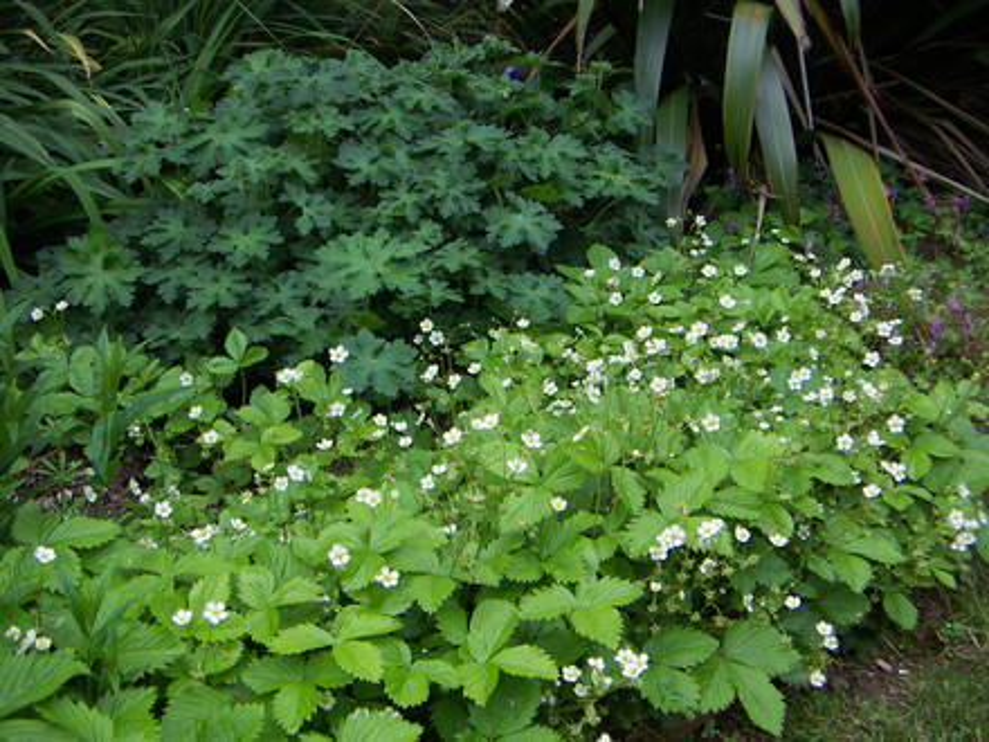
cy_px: 371
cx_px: 494
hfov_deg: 43.9
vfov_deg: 33.6
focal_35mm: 43
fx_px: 1229
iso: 50
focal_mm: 5.6
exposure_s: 1/250
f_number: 2.8
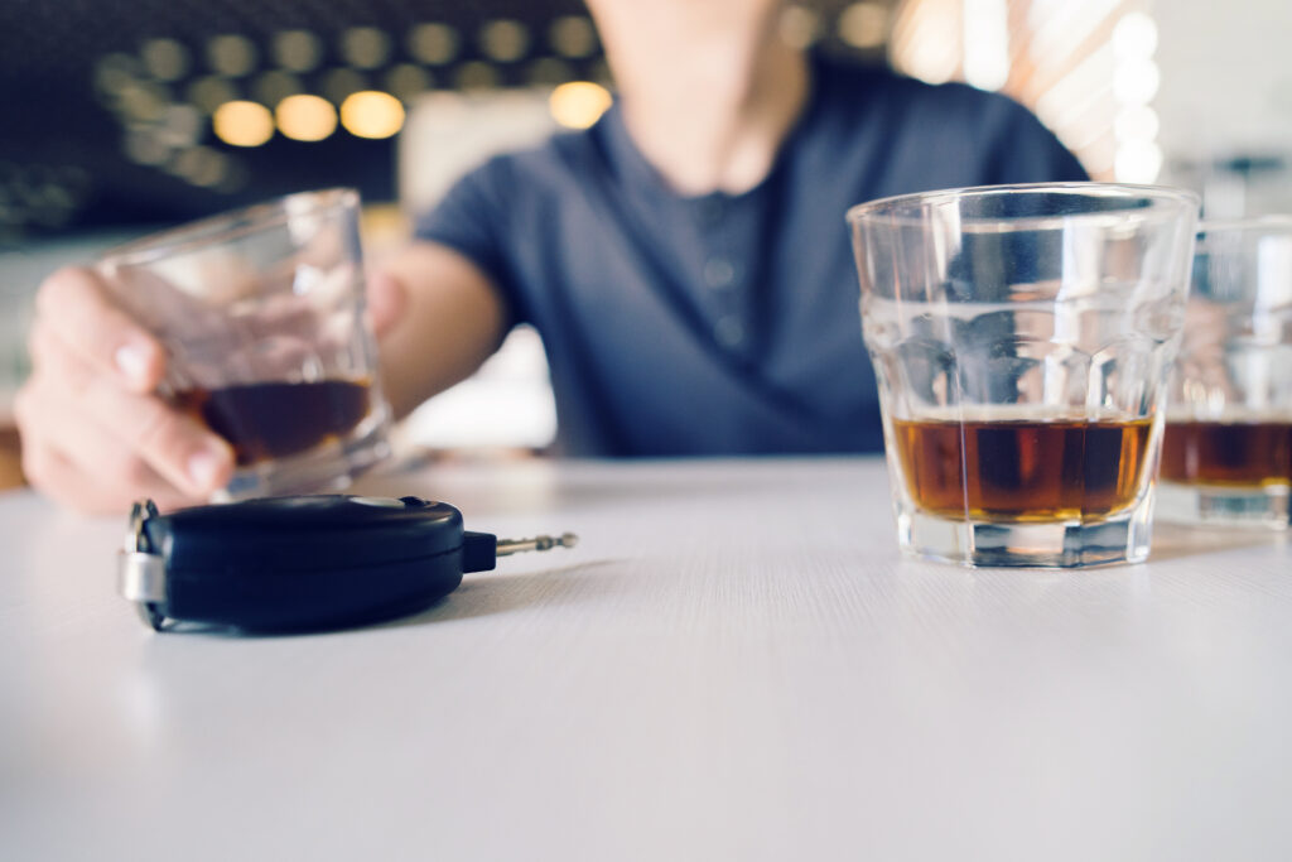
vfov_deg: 37.9
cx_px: 646
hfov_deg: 54.4
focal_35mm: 35
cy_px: 431
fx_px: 1256
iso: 500
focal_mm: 35
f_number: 2.8
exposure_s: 1/60
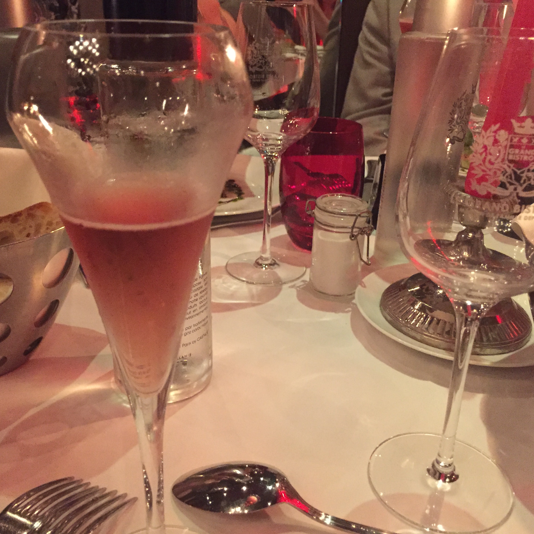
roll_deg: -1.2
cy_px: 263
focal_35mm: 35
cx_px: 251
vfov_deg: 47.2
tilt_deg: -23.4
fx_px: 611
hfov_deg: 47.2
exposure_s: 1/17
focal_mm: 4.15
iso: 400
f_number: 2.2
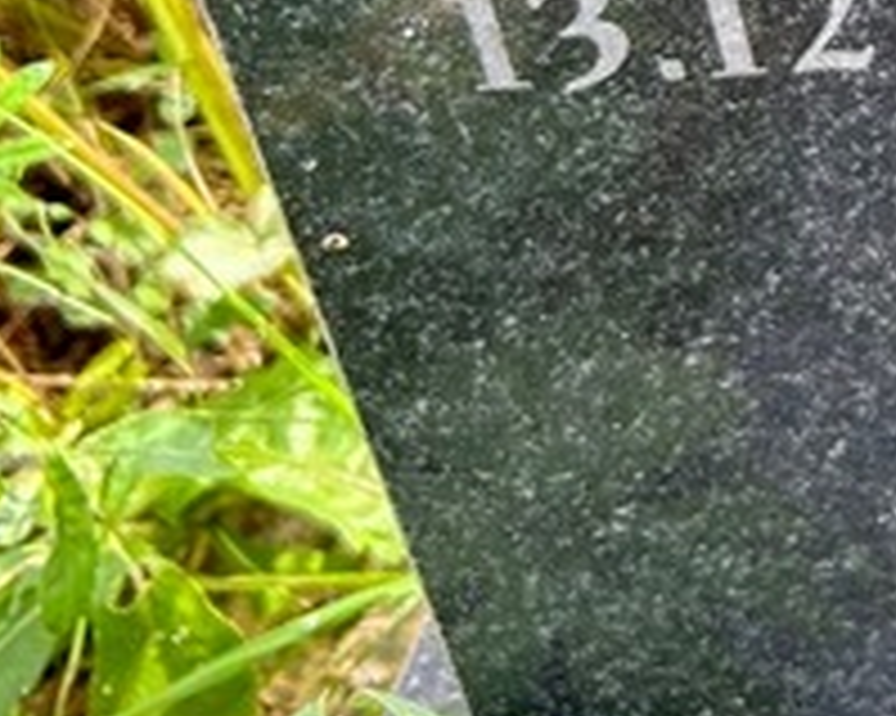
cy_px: -545
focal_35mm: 102
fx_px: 2704
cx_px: 1427
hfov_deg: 16.7
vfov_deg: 13.6
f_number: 1.5
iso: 50
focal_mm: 5.7
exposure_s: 1/180
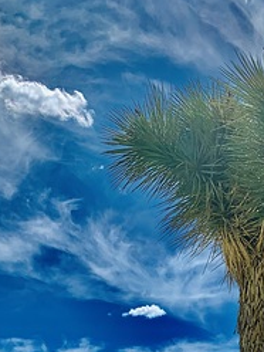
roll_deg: +1.5
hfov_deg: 22.4
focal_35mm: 63
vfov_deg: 27.4
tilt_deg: +5.4
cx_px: 267
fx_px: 641
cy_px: 412
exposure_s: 1/4673
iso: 25
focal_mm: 4.25
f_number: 1.8
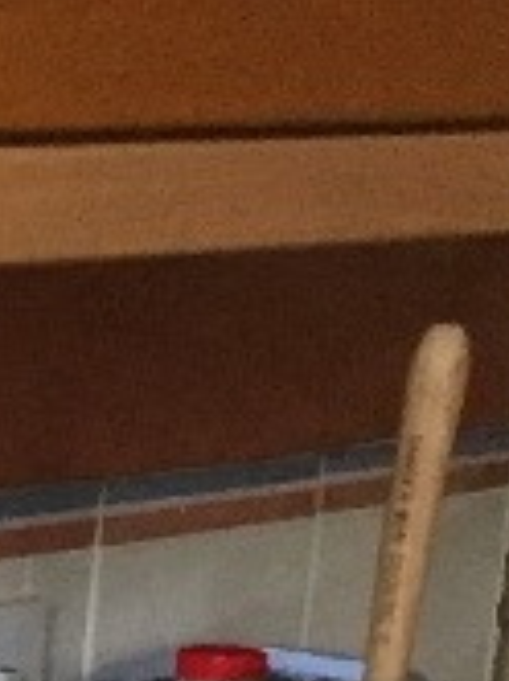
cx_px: -1063
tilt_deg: -19.9
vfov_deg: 8.6
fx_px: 4128
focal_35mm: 210
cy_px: 1600
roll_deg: +0.1
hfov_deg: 6.4
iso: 250
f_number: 2.2
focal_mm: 4.15
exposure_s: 1/30
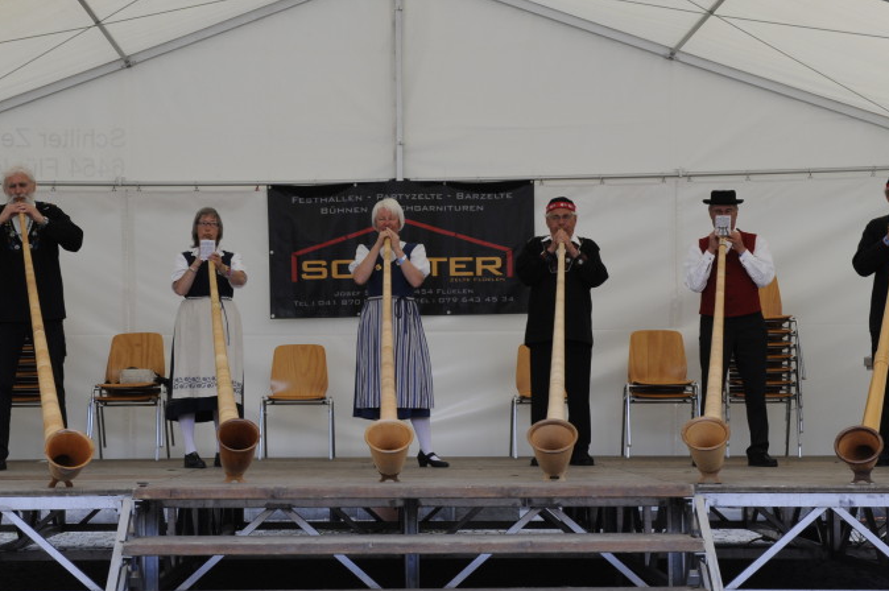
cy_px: 341
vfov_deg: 17.9
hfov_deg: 26.6
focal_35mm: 76
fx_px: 1875
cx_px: 371
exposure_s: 1/50
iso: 1000
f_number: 16
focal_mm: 50
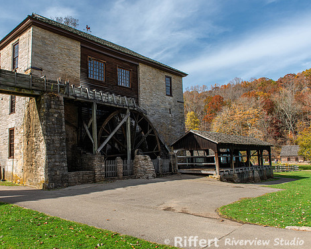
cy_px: 125
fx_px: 258
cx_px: 120
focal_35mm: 28
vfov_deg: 51.6
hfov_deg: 61.5
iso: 100
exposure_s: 1/100
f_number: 8
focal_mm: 24
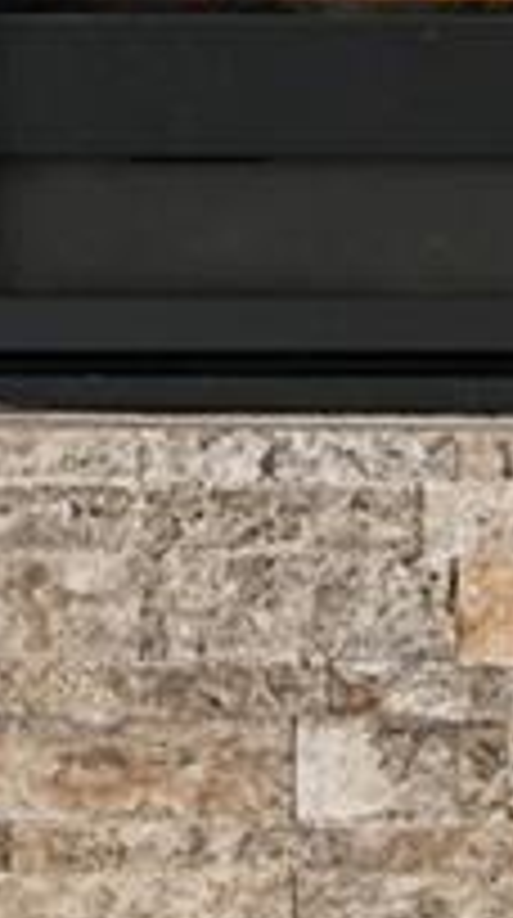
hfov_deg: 4.9
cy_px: -1116
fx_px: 6003
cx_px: 778
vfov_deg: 8.2
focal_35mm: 247
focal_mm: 30
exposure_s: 1/20
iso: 400
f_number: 8
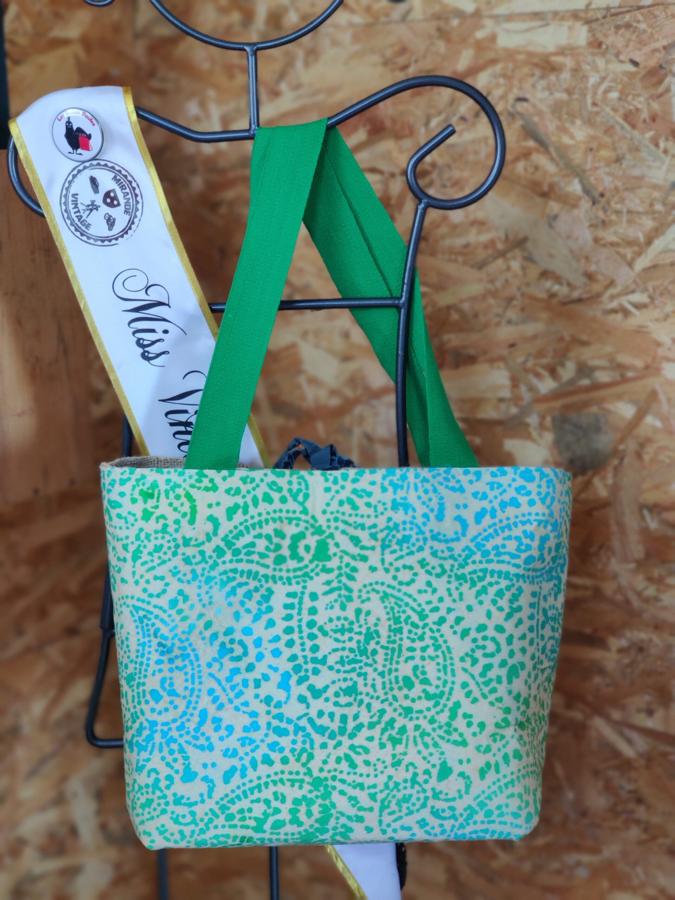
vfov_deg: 26.3
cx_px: 338
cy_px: 450
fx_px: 1924
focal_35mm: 74
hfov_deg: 19.9
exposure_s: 1/50
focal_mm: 6.95
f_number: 2.44
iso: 1250
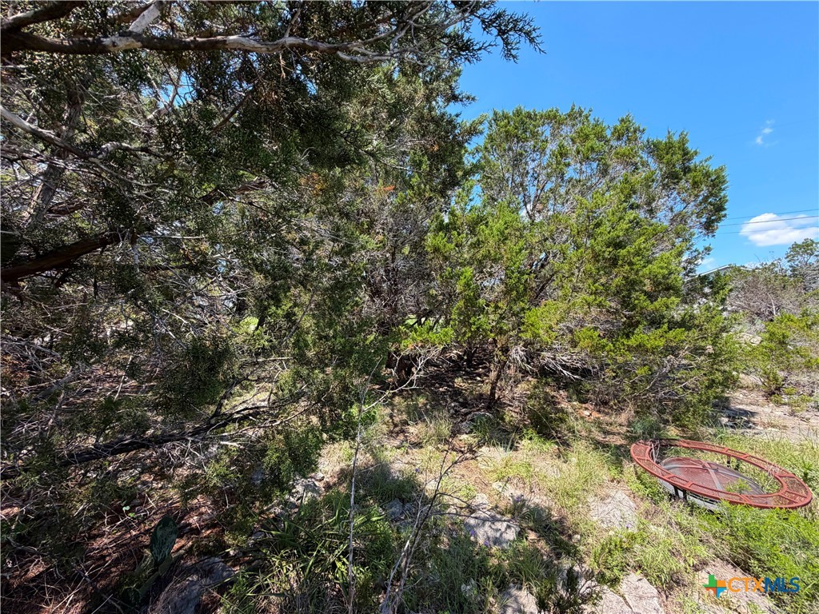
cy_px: 307
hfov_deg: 102.1
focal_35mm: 14
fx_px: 331
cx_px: 410
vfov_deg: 85.7
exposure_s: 1/502
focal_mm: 2.22
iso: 50
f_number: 2.2
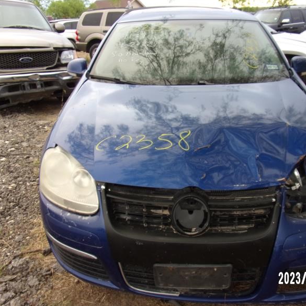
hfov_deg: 55.1
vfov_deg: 55.6
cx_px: 188
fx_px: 290
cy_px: 156
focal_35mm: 29
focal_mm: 4.3
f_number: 3.3
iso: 80
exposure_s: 1/52
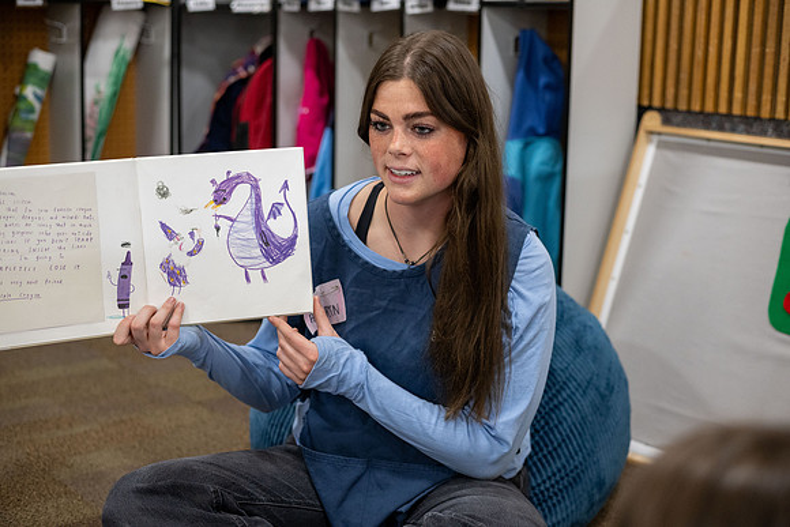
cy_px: 264
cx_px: 395
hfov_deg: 39.6
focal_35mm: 50
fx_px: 1097
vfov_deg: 27.0
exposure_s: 1/320
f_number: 2.8
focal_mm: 50
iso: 2000
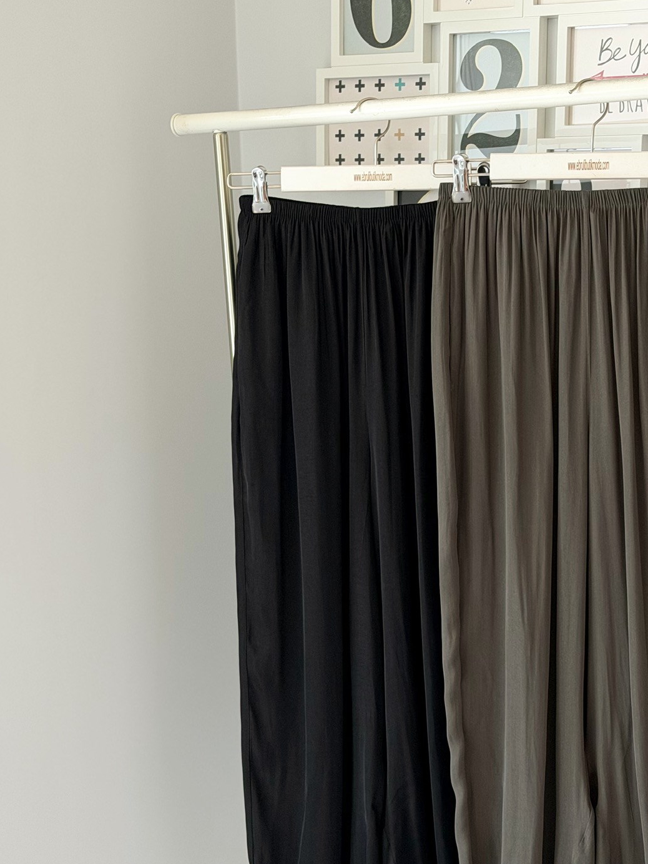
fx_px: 1773
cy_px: 483
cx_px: 451
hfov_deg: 20.6
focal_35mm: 71
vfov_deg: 27.4
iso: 50
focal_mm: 6.76
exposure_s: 1/126
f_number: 1.78
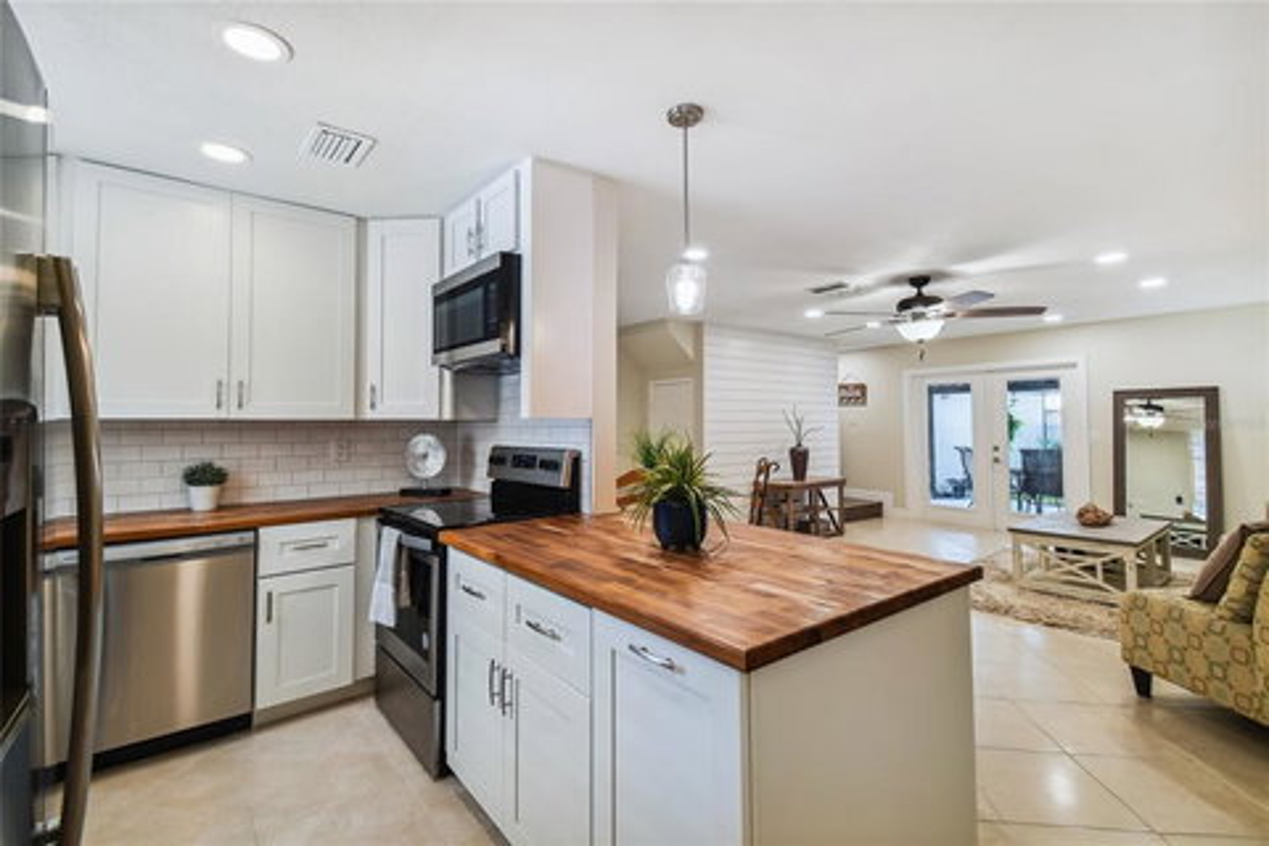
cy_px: 423
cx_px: 634
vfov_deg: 77.3
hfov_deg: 100.4
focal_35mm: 15
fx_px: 529
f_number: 7.1
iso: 100
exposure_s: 1/3.33
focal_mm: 10
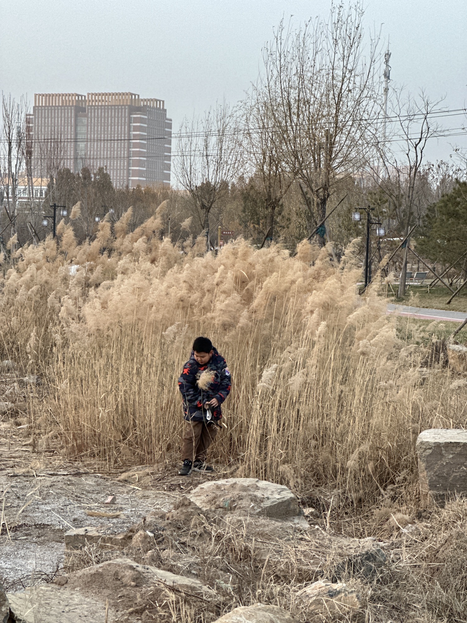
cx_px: 234
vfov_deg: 25.3
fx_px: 1385
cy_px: 312
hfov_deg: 19.1
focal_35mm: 77
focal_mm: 9
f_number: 2.8
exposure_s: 1/121
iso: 160
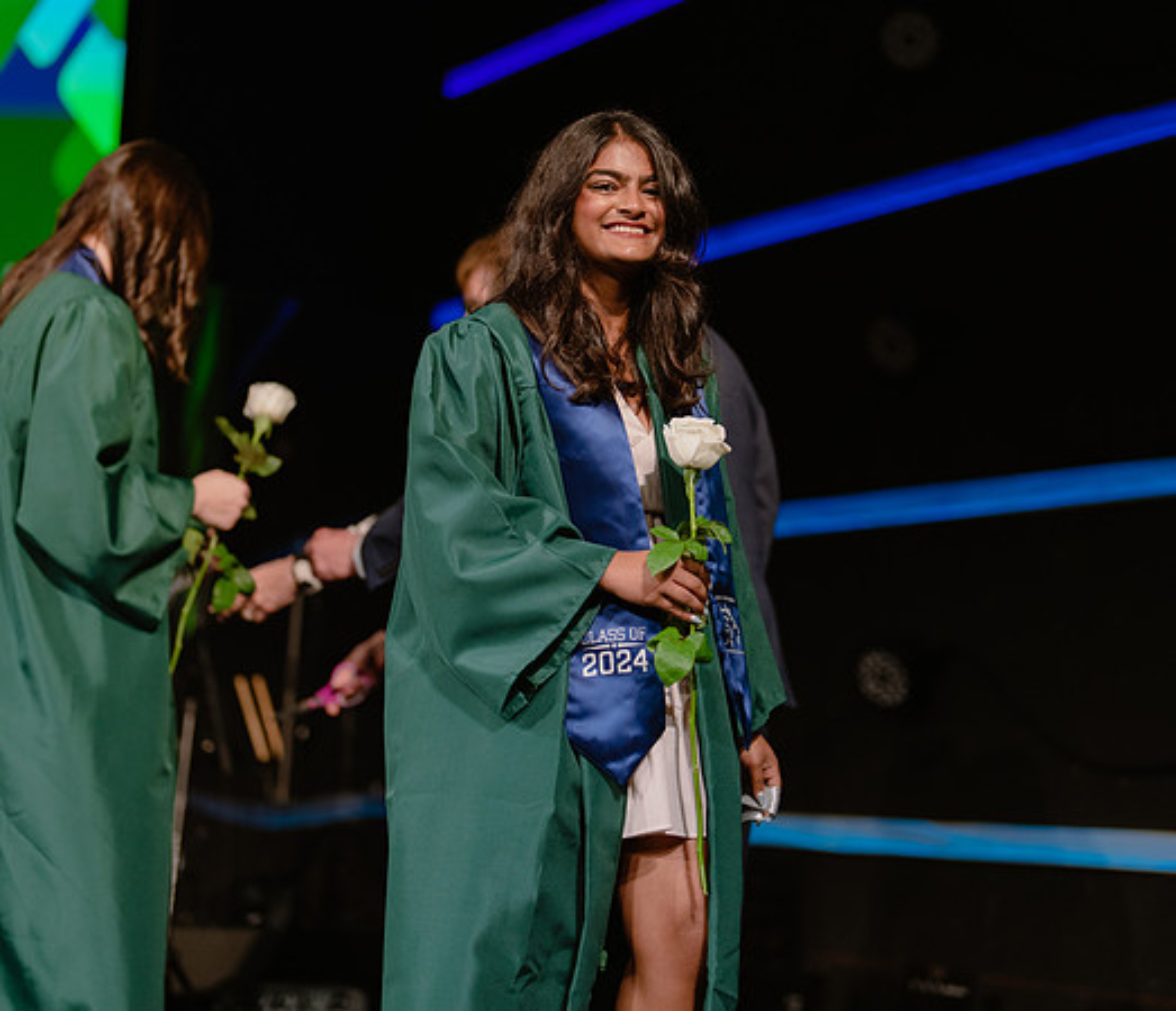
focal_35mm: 70
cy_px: 423
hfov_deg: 26.3
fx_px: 2515
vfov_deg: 22.7
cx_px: 581
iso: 640
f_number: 1.2
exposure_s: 1/320
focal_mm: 50
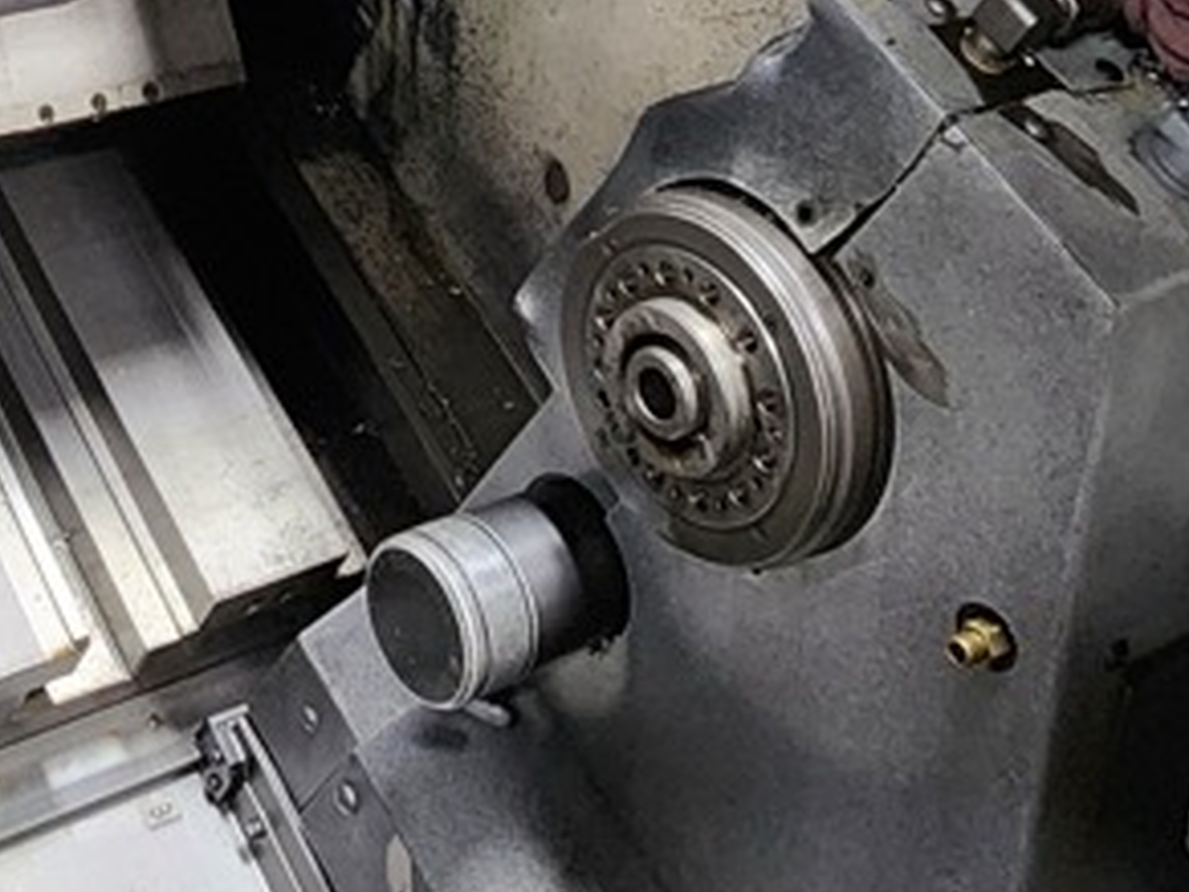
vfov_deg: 23.3
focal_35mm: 57
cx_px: 57
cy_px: -200
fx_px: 1958
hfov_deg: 31.7
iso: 400
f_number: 2.2
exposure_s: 1/30
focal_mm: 2.2
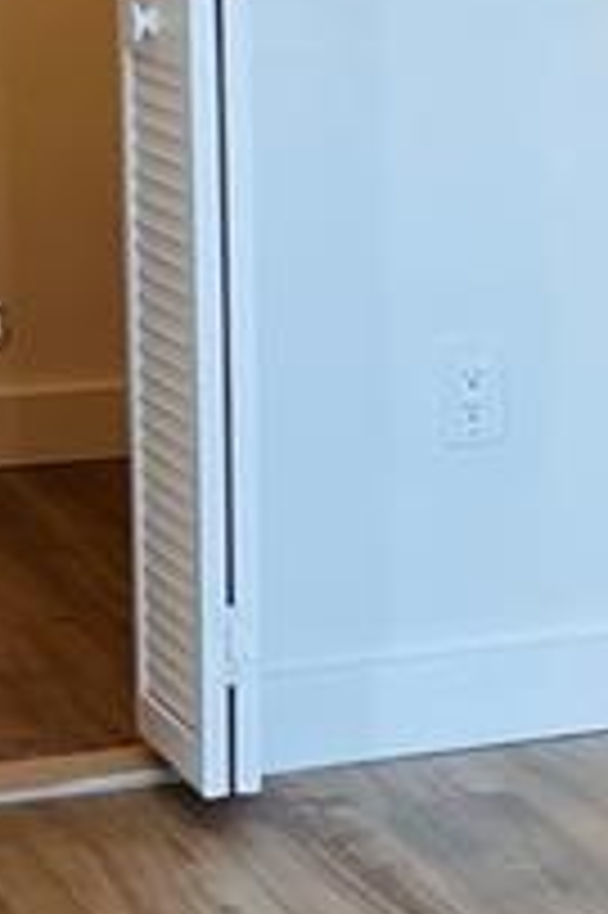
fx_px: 4060
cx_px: 1198
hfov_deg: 8.2
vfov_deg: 12.8
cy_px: 329
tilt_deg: -7.1
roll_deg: +0.1
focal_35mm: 160
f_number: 1.5
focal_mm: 5.7
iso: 64
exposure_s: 1/120
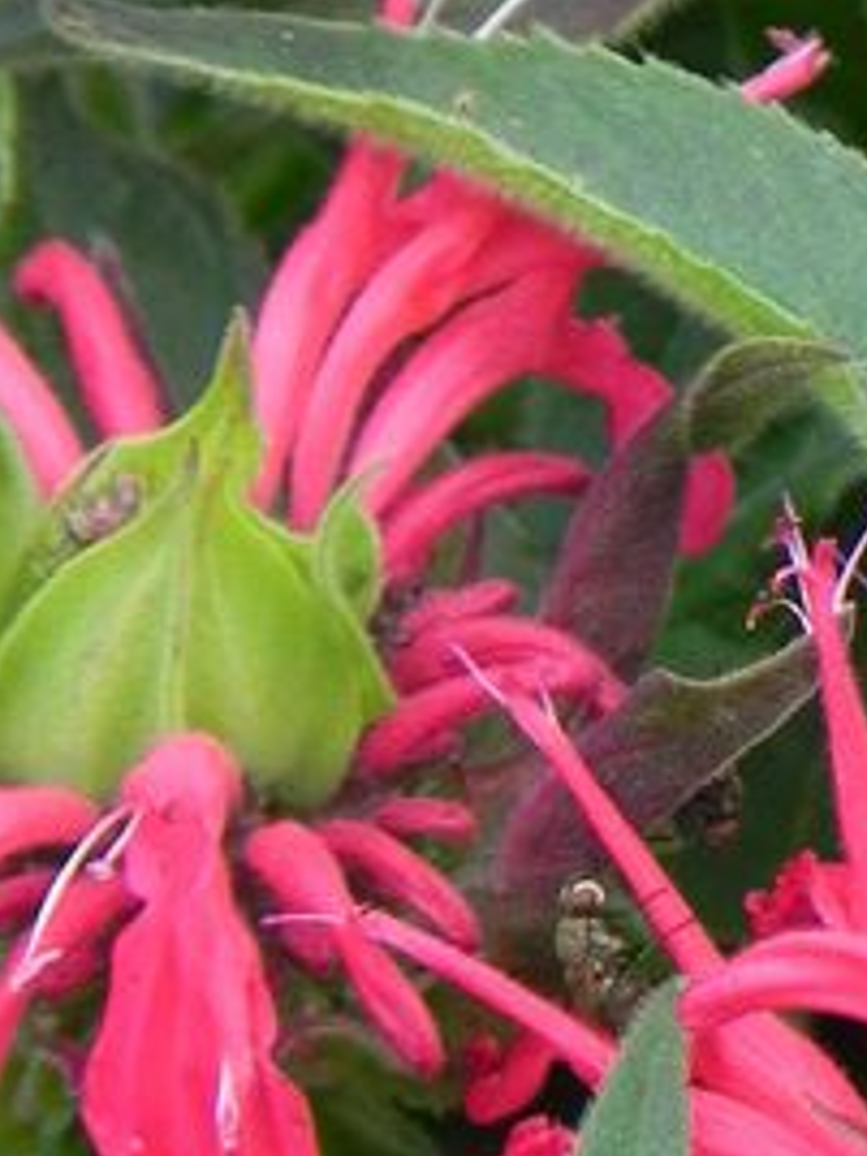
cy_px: 267
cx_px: 1070
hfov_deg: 1.0
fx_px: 48022
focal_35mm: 1438
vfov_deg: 1.4
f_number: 5
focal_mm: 85.6
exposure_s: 1/160
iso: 160
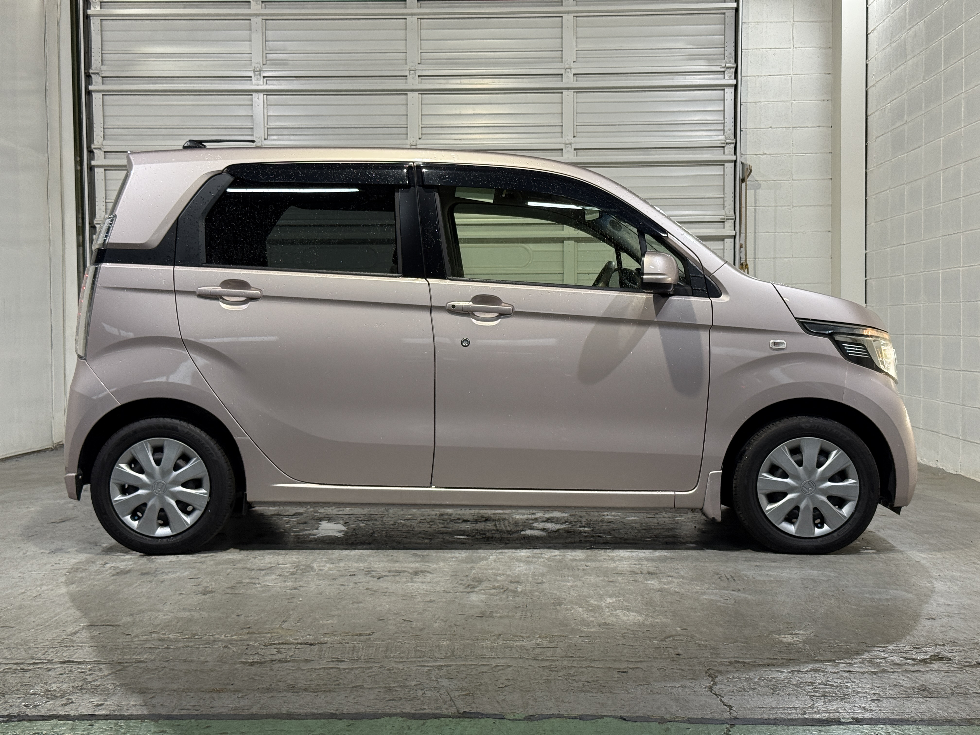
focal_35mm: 48
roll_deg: +0.1
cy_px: 368
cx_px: 490
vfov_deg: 30.3
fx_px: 1359
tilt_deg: -1.4
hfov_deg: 39.7
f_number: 1.78
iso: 100
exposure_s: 1/60
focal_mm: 6.76
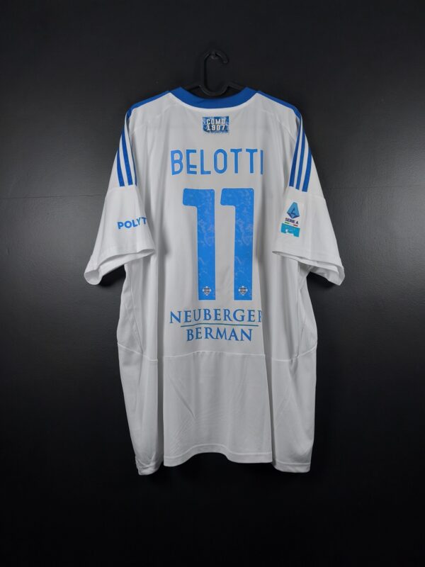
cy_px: 284
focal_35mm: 23
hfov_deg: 58.9
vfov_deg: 73.9
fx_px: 377
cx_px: 212
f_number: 1.6
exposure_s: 1/200
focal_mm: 6.57
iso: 400
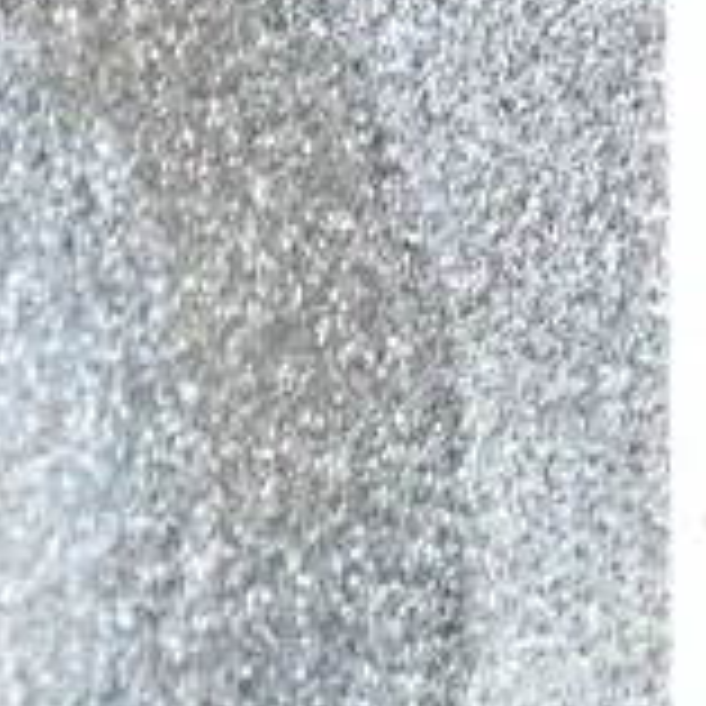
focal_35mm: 174
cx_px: -652
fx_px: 4007
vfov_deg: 10.1
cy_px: 488
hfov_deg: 9.5
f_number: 4.5
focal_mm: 35
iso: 9000
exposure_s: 1/60
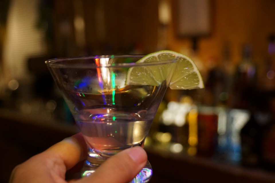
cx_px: 138
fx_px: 572
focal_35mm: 75
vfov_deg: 18.1
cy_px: 92
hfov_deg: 27.0
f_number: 4.5
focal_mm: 50
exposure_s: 1/80
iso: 1600
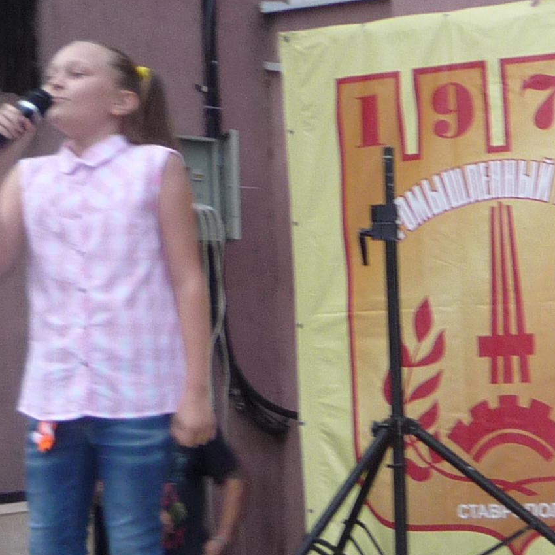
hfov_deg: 14.2
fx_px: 2068
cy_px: 407
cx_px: 843
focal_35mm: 114
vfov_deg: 15.2
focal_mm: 5.2
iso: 100
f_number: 3.3
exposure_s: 1/40
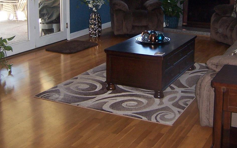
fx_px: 362
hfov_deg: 36.2
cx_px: 136
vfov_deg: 22.5
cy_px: 14
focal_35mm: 56
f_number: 2.8
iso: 140
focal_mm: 5.5
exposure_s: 1/60
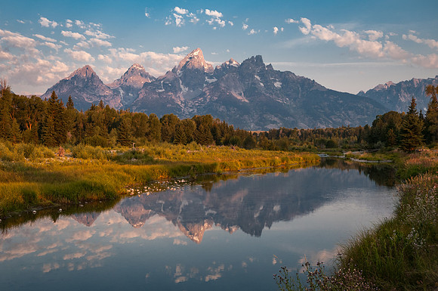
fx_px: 496
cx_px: 196
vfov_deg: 32.7
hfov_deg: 47.6
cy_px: 144
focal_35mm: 41
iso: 200
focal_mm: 24
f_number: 11
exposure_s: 1/60
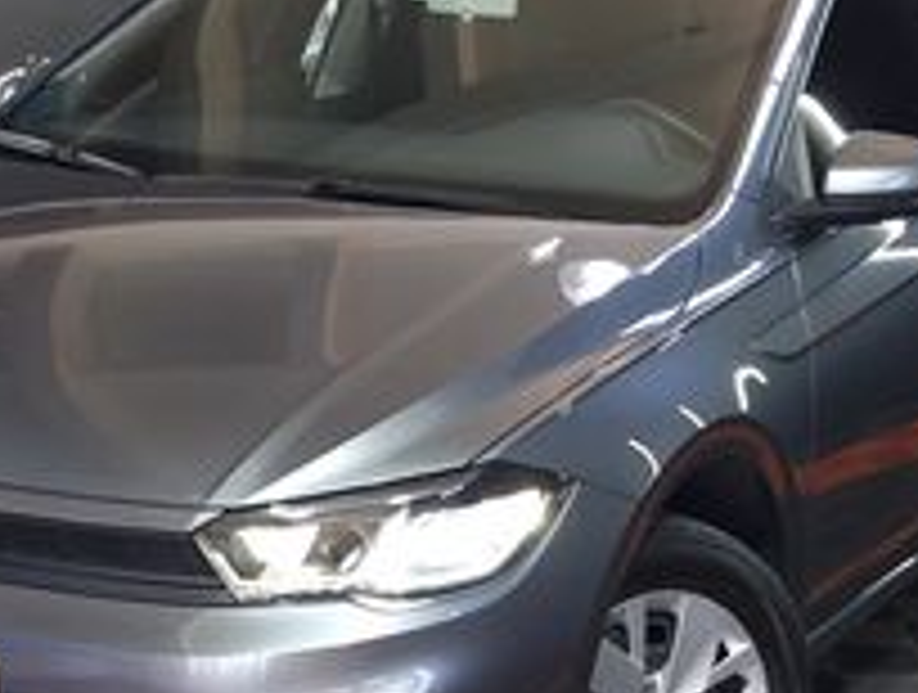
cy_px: 284
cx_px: 459
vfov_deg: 27.6
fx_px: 1409
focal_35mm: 53
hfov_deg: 36.1
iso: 160
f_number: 1.8
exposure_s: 1/60
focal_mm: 5.54
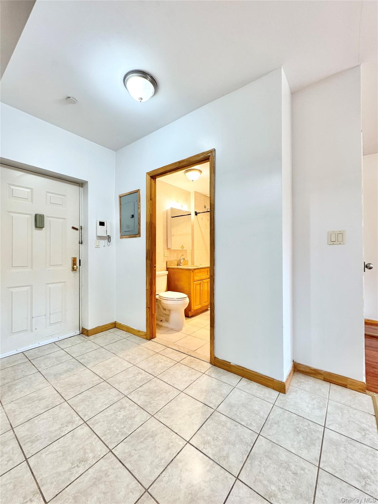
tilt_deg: +0.2
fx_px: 204
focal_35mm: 14
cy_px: 252
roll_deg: +0.0
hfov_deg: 85.7
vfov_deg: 102.1
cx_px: 189
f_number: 2.2
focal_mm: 2.22
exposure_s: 1/60
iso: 160
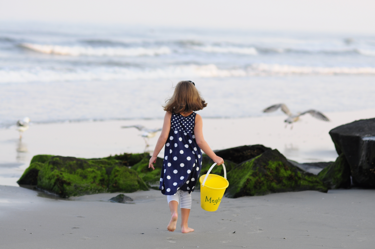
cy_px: 124
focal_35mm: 128
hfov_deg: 16.1
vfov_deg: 10.7
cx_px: 188
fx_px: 1326
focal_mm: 85
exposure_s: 1/500
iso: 280
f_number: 2.8
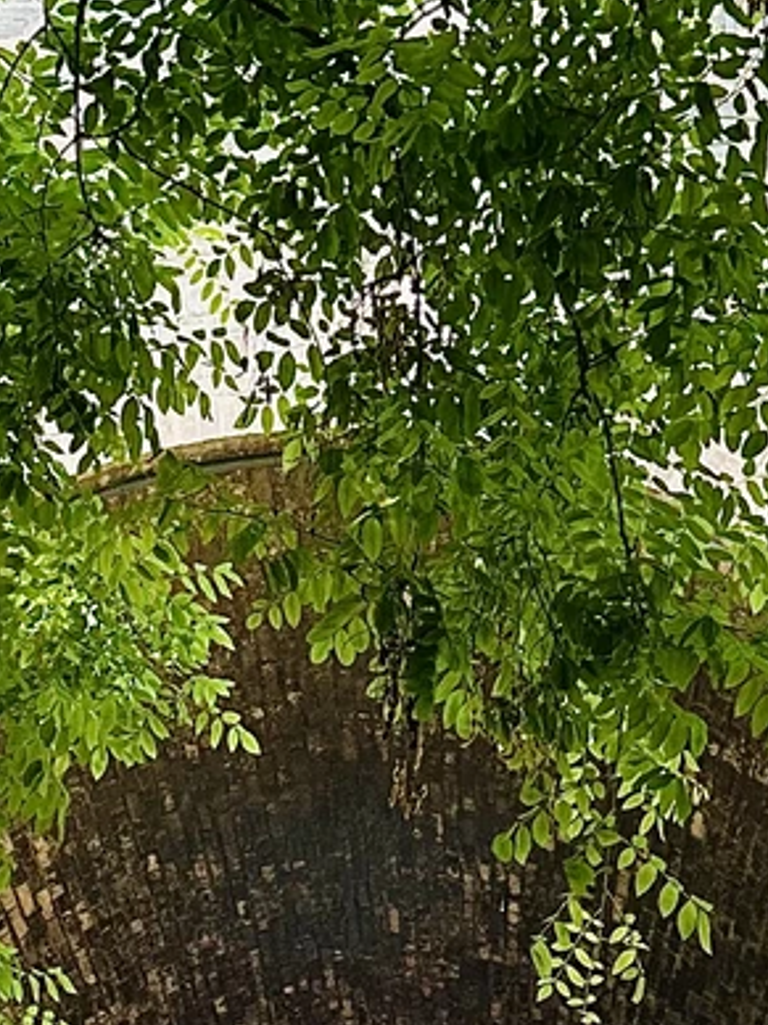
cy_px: 1102
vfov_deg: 21.0
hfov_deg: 16.6
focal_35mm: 89
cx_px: 364
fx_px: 2633
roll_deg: -2.3
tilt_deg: +19.1
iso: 80
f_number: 1.78
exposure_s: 1/199
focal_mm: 6.86
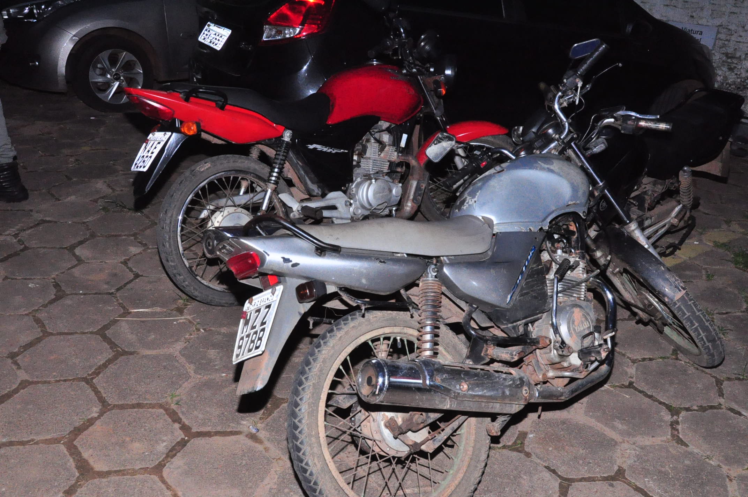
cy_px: 248
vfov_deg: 39.9
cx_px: 374
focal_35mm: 33
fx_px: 685
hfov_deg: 57.3
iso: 3200
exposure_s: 1/200
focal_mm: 22
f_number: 9
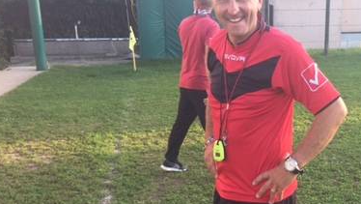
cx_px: 251
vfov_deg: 21.9
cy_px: 169
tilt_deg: -17.8
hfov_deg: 37.9
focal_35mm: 54
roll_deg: +1.5
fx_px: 517
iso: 32
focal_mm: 4.15
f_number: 2.2
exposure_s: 1/118
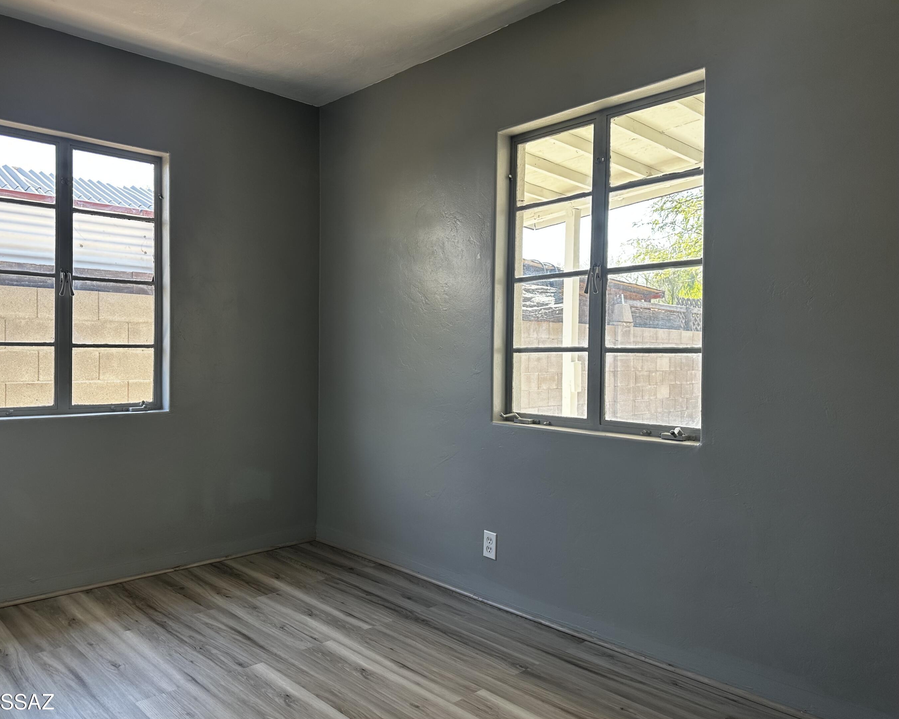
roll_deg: -0.6
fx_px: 692
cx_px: 400
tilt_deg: -1.8
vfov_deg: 54.9
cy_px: 362
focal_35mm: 26
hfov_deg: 65.8
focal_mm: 6.86
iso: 80
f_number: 1.78
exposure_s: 1/164
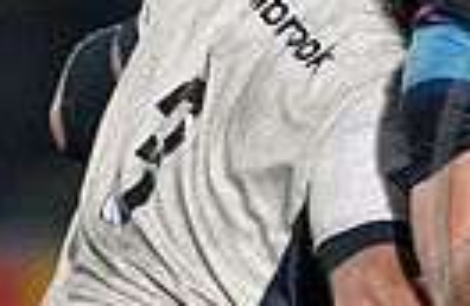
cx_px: 374
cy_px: 529
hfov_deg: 0.5
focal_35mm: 4039
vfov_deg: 0.3
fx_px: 52361
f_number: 4
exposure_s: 1/1600
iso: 5000
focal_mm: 560
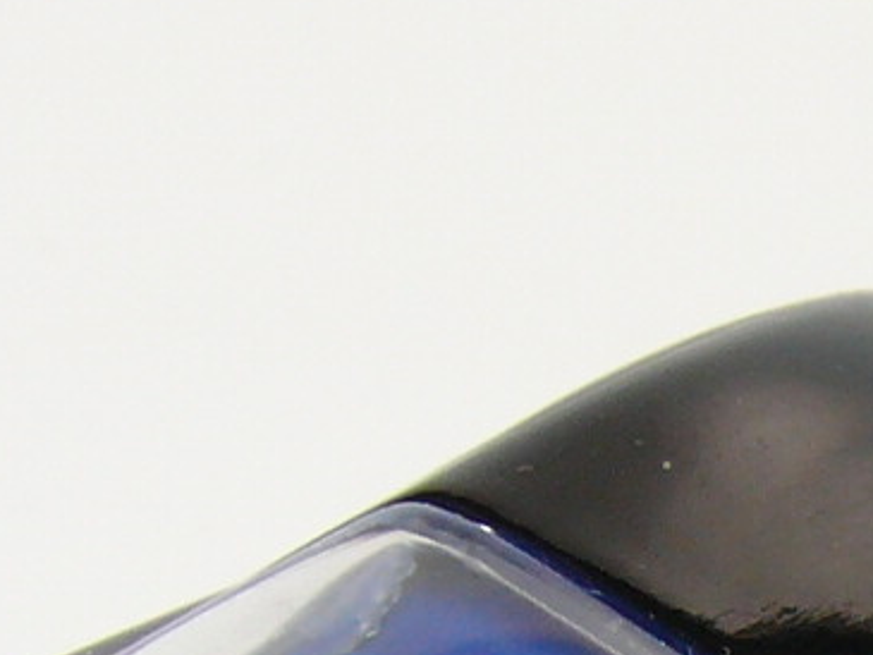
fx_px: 11277
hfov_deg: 4.4
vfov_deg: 3.3
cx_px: 1232
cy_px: 729
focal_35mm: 447
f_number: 4
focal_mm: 13.3
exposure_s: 1/30
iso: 100
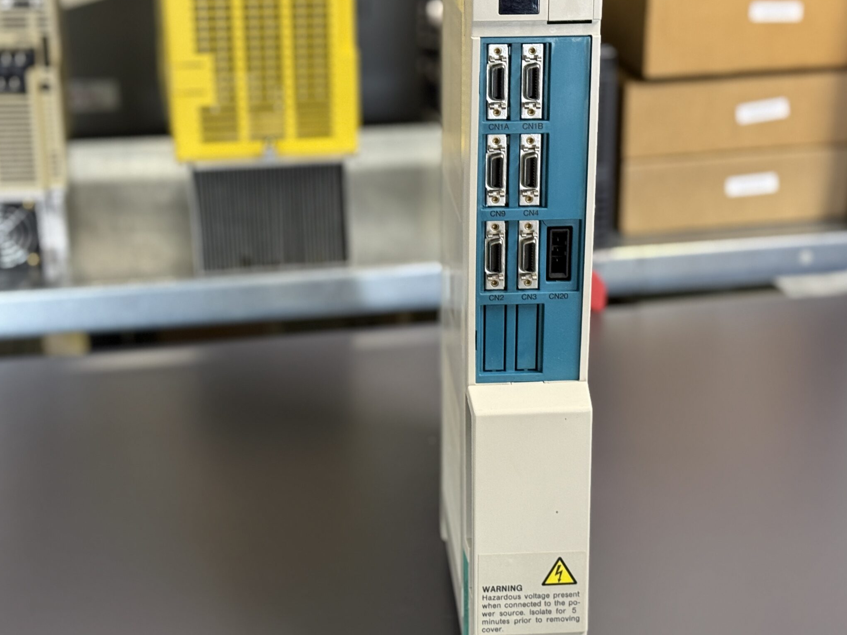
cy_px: 312
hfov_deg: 32.2
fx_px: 1468
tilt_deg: -22.1
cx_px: 447
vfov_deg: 24.4
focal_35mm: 60
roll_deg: -0.4
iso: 250
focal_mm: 6.76
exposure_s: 1/50
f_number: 1.78
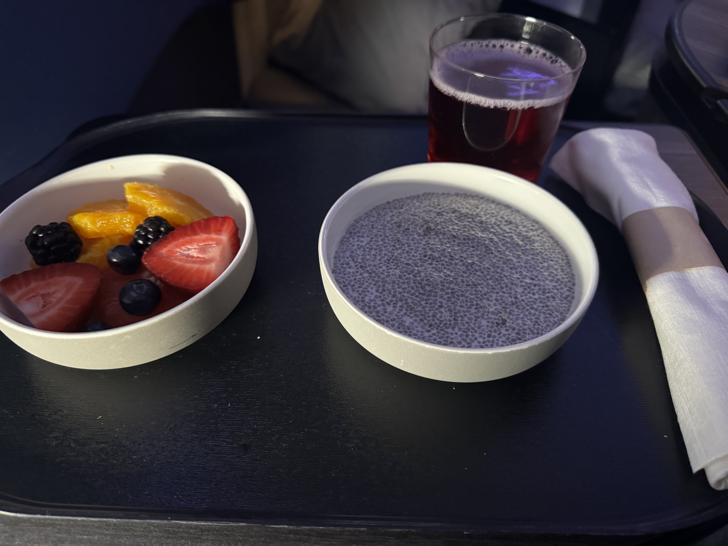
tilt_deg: -45.1
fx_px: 505
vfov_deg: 56.8
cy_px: 273
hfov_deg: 71.6
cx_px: 364
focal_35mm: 24
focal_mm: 6.76
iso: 1000
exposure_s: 1/37
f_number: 1.78
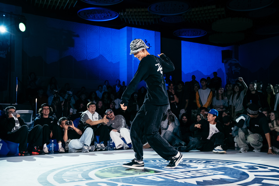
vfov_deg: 28.1
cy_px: 93
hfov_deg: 41.1
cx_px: 140
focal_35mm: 48
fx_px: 372
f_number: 2.8
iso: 3200
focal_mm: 48
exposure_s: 1/800
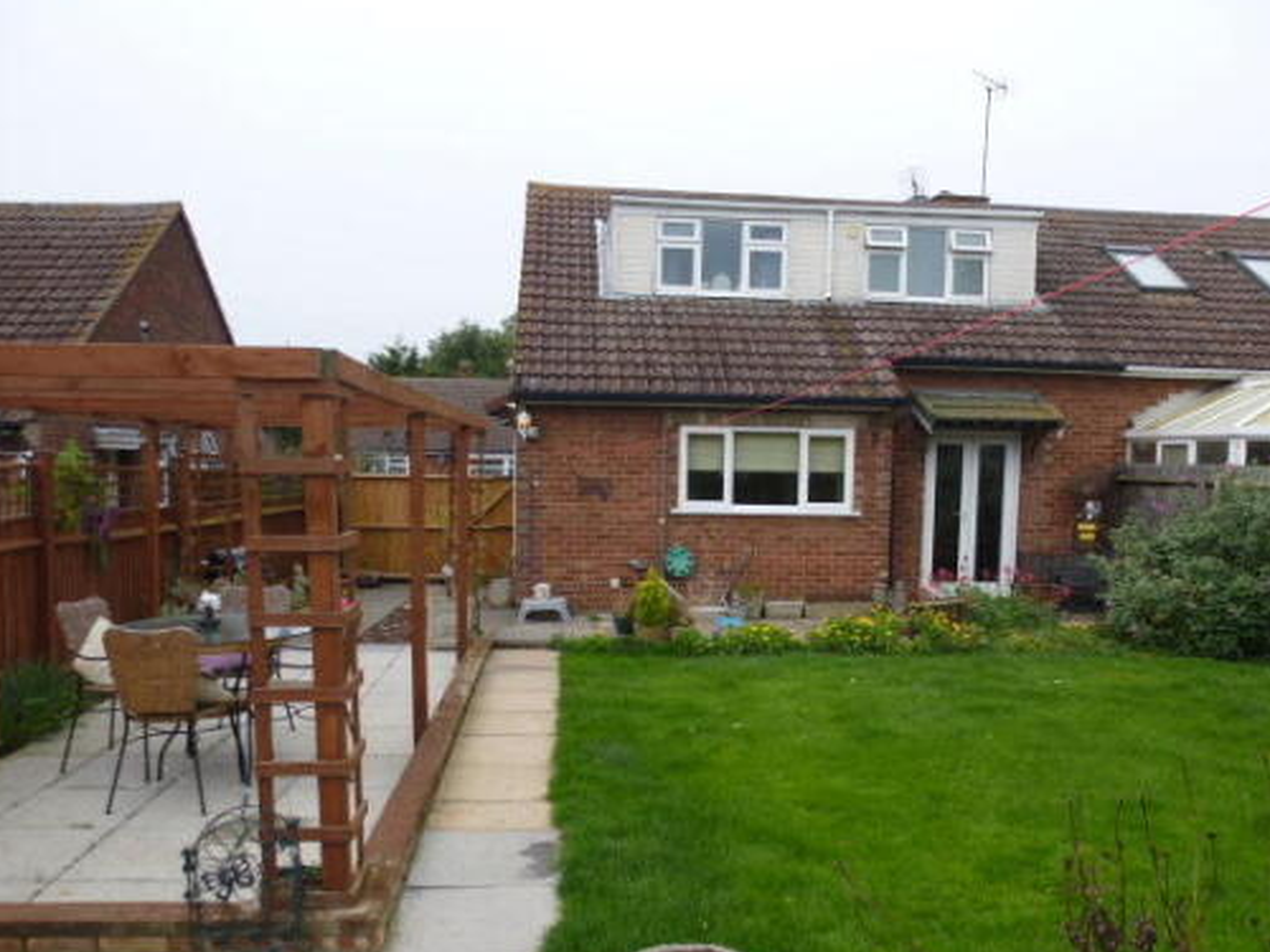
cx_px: 636
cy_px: 542
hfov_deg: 63.4
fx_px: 1027
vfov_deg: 49.6
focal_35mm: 28
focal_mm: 4.3
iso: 100
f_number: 3.3
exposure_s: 1/125
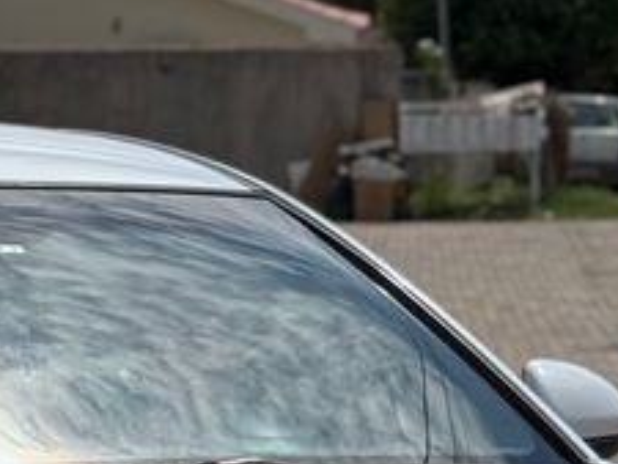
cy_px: 610
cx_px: 5
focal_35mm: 173
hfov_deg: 11.3
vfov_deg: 8.5
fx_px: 3090
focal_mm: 6.76
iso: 64
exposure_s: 1/11364
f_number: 1.78
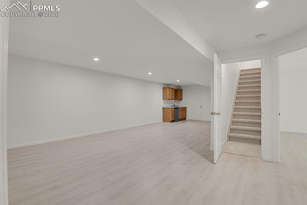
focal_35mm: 17
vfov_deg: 70.4
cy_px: 102
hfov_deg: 93.3
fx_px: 145
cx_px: 154
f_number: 8
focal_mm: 17
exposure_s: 4
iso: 250
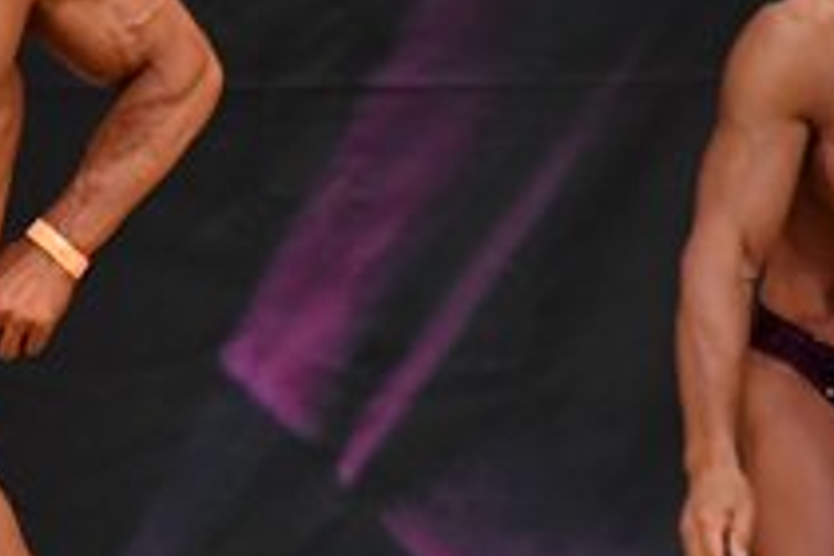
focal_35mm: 940
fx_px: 21775
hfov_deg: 2.2
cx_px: -427
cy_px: 477
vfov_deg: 1.5
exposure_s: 1/400
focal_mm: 170
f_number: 5.6
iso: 4000
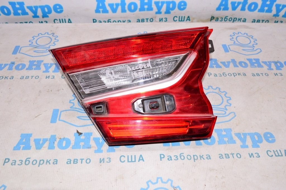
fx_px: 250
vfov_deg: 41.6
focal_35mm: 32
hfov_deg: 59.5
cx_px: 143
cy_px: 95
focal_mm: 21
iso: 1600
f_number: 8
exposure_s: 1/200
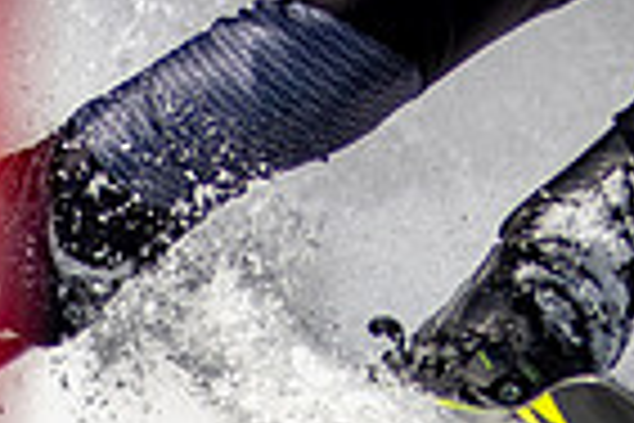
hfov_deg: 0.9
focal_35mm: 2222
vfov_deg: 0.6
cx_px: 701
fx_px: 39129
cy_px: -617
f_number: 2.8
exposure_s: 1/6400
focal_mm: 300
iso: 100
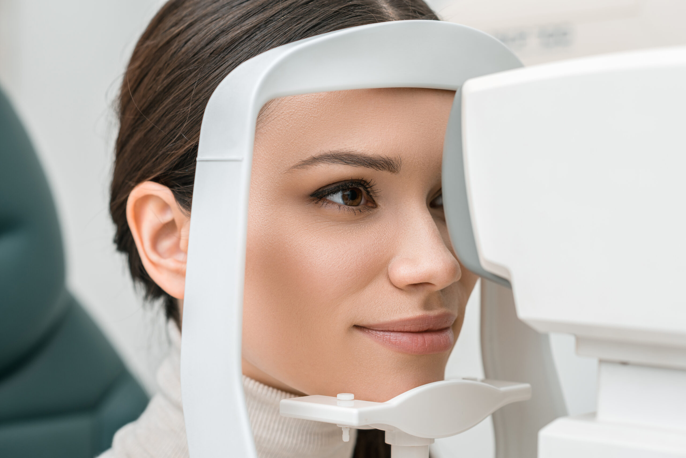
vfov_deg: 16.1
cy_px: 229
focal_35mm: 85
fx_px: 1620
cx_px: 343
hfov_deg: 23.9
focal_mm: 85
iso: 125
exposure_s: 1/160
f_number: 4
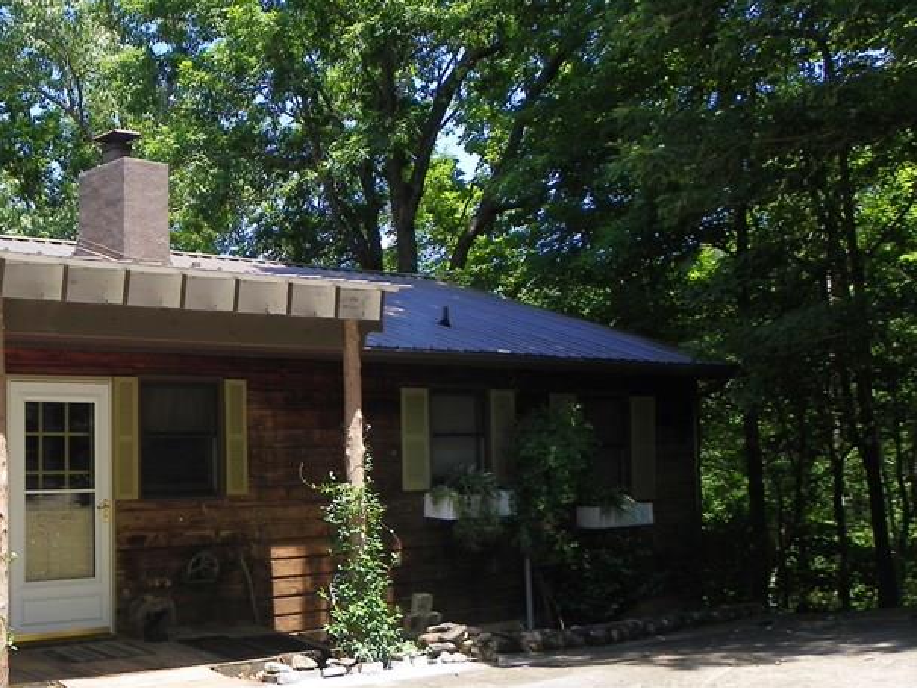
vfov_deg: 32.9
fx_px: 1166
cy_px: 353
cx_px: 144
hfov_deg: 40.6
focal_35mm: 44
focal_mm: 4.6
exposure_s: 1/250
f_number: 3.2
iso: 64
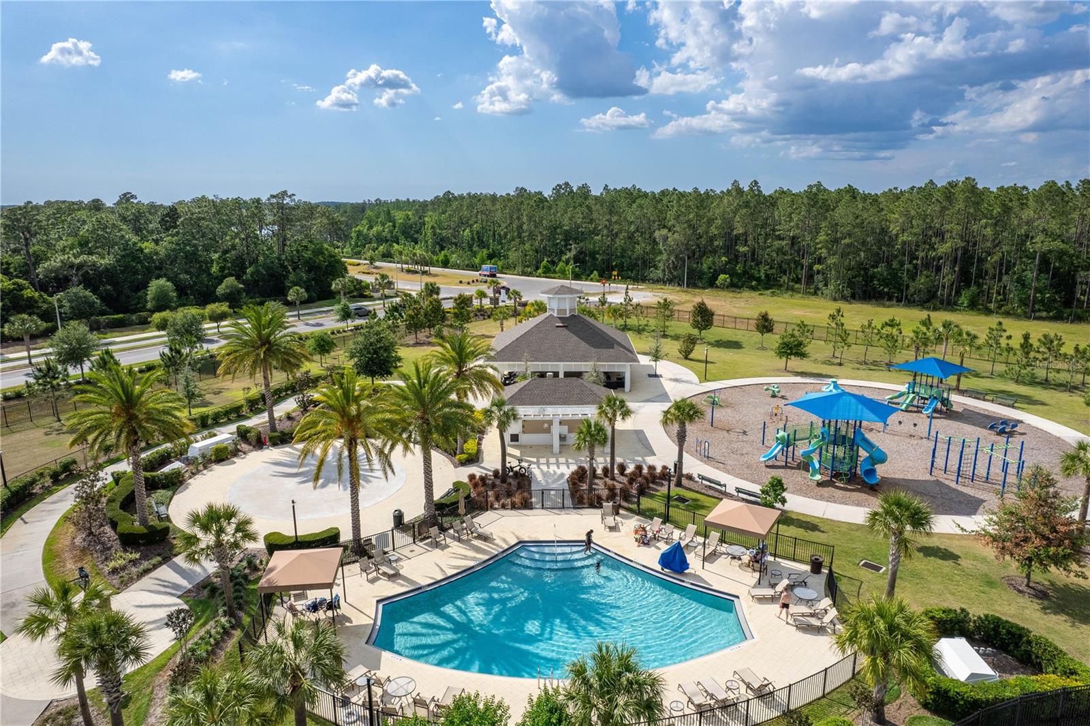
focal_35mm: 22
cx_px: 545
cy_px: 363
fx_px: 666
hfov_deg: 78.6
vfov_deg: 57.2
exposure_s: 1/4000
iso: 110
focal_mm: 8.38
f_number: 2.8
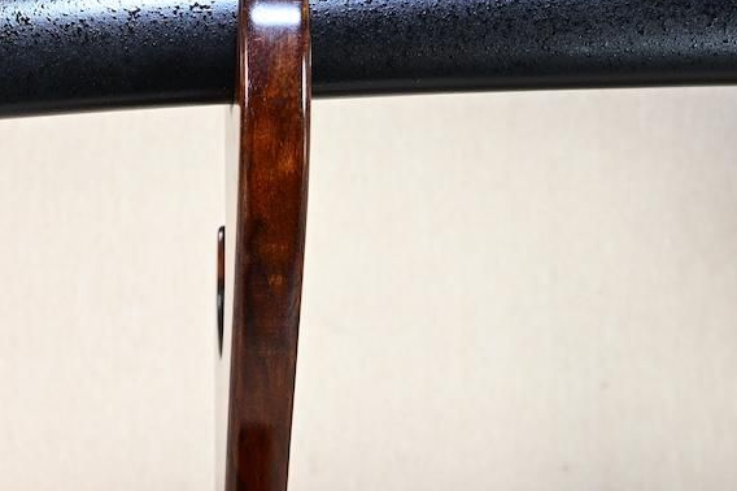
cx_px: 54
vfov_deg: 18.0
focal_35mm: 74
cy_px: 7
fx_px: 1514
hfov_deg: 26.3
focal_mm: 20
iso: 100
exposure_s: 1/3
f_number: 3.5
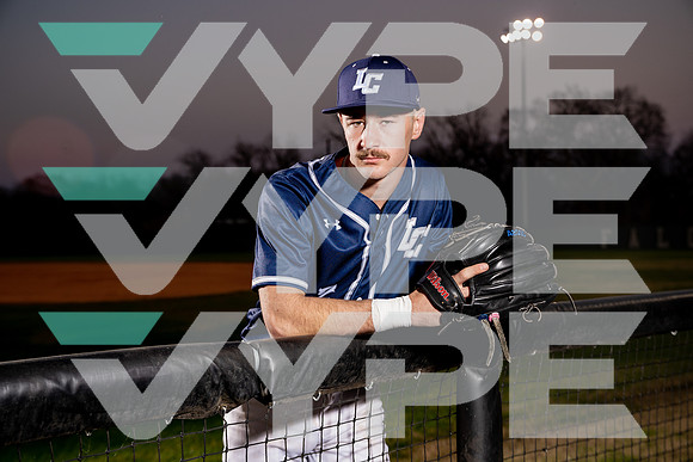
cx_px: 346
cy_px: 231
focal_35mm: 48
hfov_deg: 41.1
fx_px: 924
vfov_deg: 28.1
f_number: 4
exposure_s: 1/250
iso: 400
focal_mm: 48
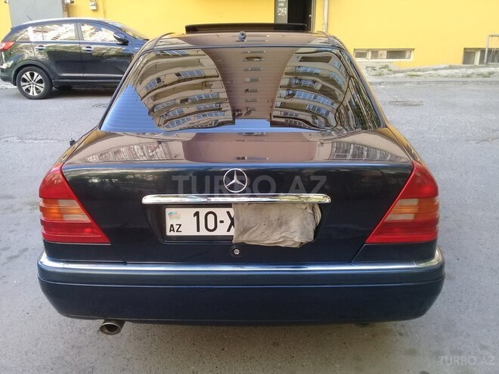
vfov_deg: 45.4
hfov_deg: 58.4
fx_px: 447
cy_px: 187
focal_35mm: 31
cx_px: 250
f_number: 2.2
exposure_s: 1/50
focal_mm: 3.3
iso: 50
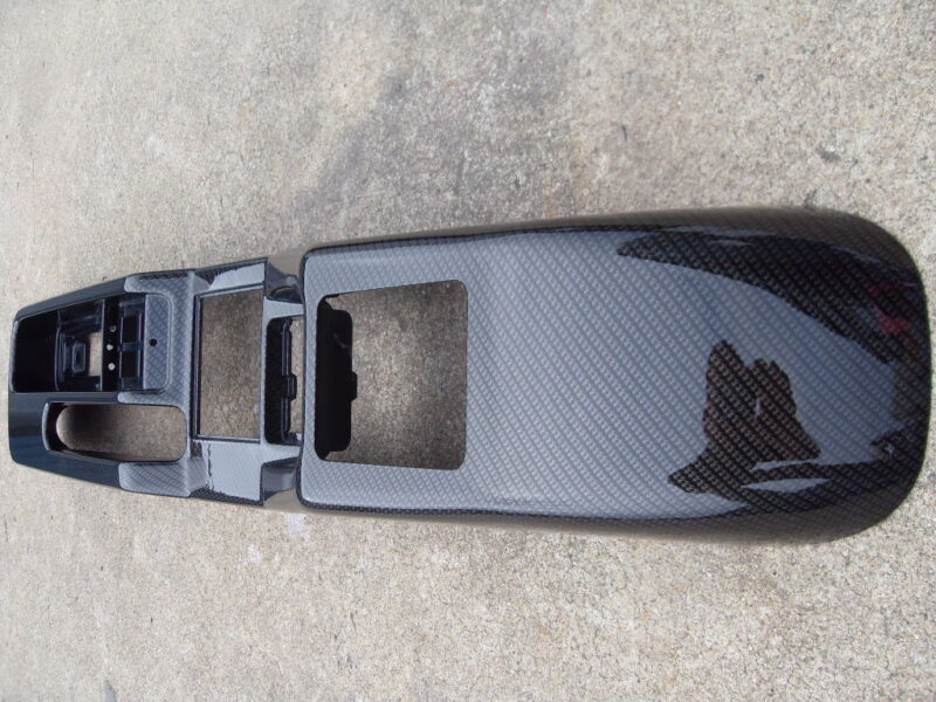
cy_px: 351
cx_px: 468
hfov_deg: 52.6
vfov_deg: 40.7
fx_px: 946
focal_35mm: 35
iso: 80
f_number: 2.8
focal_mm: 6.3
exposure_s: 1/350
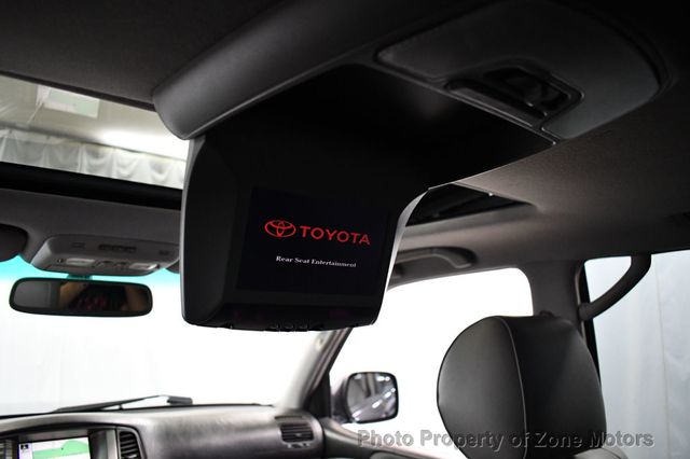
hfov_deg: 67.4
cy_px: 230
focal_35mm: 27
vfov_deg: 47.9
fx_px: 517
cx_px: 345
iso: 3200
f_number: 3.5
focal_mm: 18
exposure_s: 1/60
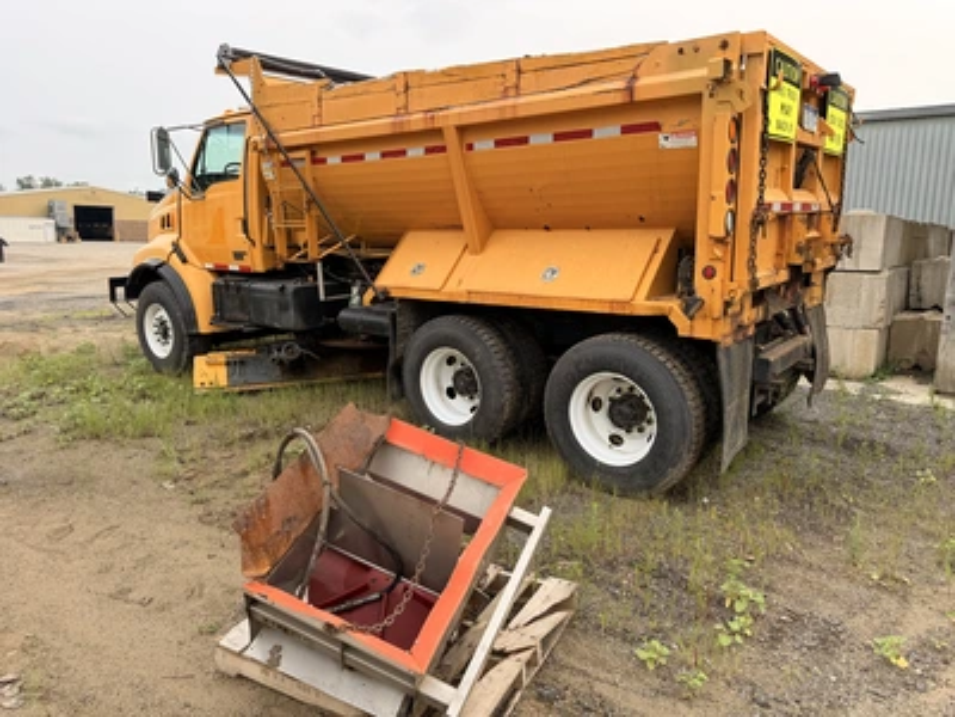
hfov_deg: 71.6
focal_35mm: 24
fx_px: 662
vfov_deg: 56.8
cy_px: 358
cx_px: 478
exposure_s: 1/1493
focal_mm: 6.76
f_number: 1.78
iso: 100
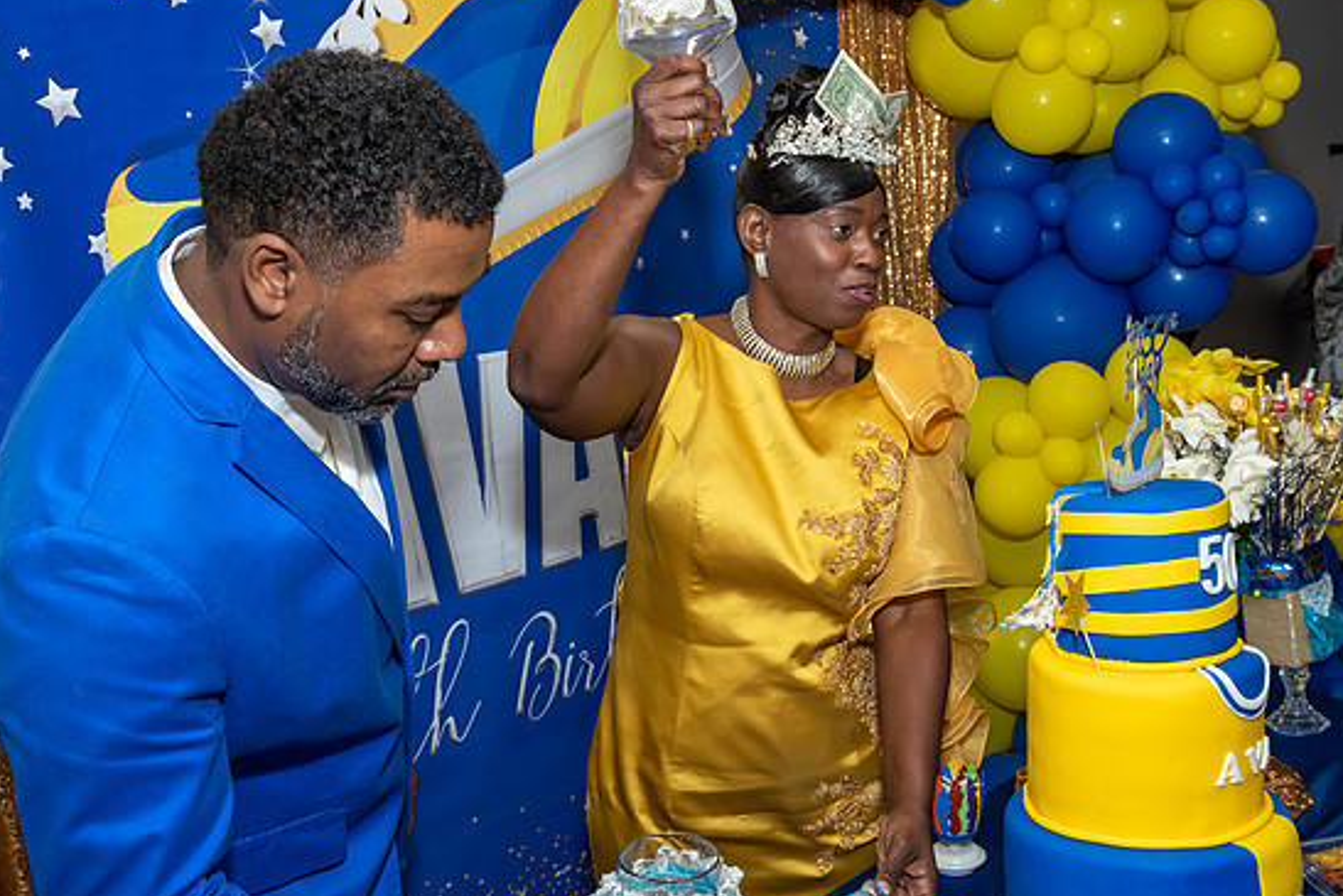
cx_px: 777
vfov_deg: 35.0
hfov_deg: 50.5
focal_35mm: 38
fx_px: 1418
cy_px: 361
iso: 500
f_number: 6.3
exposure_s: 1/250
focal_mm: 19
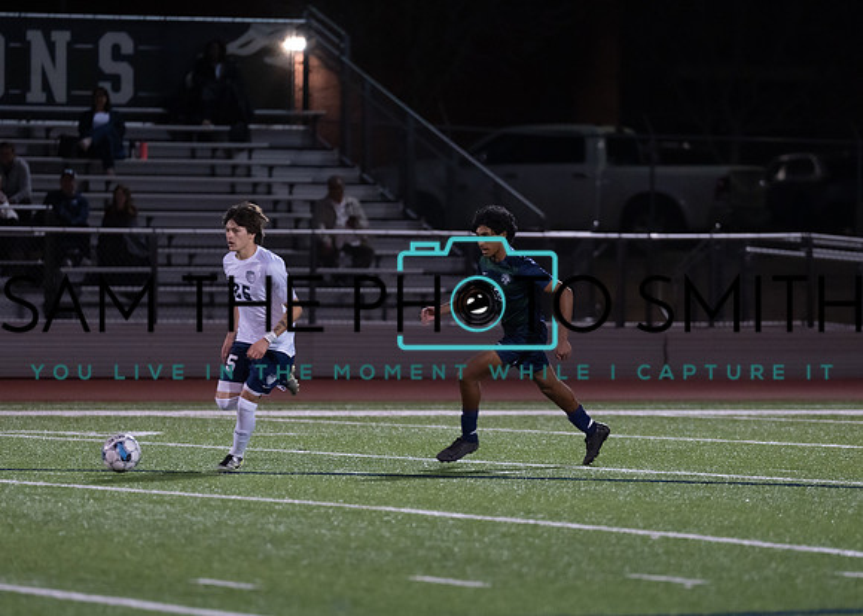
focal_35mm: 296
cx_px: 496
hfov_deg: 6.8
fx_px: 7254
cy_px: 340
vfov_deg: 4.9
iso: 2500
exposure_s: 1/1000
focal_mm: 200
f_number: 2.8
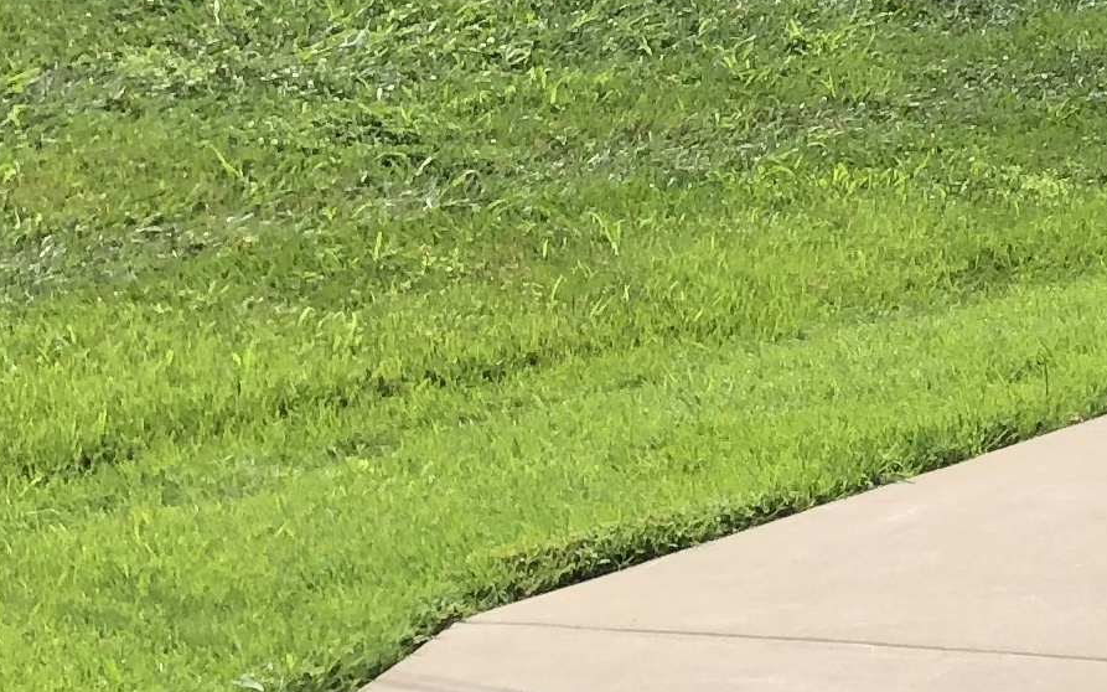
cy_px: -398
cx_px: 2157
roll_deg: +0.4
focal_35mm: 134
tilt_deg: +1.1
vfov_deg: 9.5
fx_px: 4042
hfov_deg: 13.5
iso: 20
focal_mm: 4
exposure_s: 1/1675
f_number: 1.8
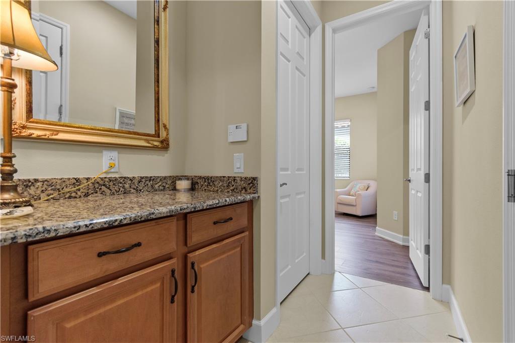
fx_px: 215
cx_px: 258
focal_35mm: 15
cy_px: 172
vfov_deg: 77.3
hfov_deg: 100.4
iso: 800
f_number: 4.5
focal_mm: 10
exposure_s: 1/25
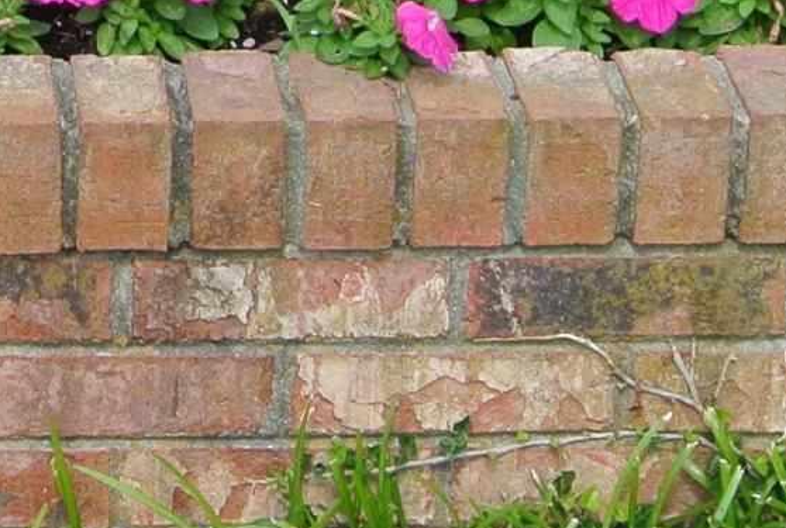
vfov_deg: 7.0
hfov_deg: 10.4
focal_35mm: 192
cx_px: -354
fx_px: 4202
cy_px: -369
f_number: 4
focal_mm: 14
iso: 100
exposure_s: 1/320
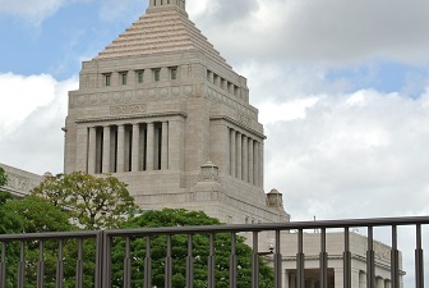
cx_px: 163
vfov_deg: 13.9
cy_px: 120
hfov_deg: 20.5
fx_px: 1181
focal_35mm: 99
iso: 100
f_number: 9
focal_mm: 27.5
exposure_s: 1/200
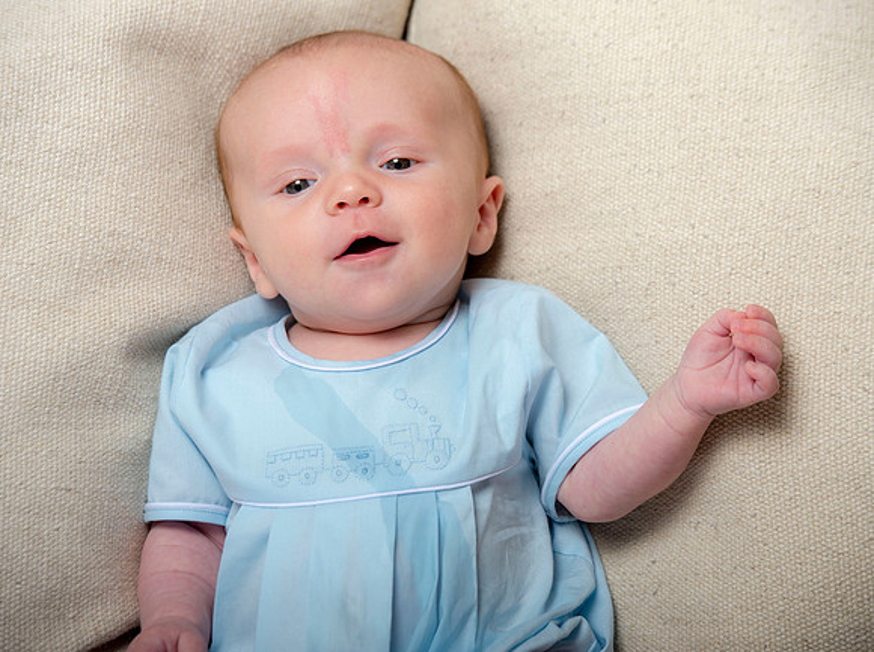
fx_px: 4421
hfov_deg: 11.3
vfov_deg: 8.4
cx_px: 448
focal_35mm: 175
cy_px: 330
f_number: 5.6
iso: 250
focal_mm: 160
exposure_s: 1/200
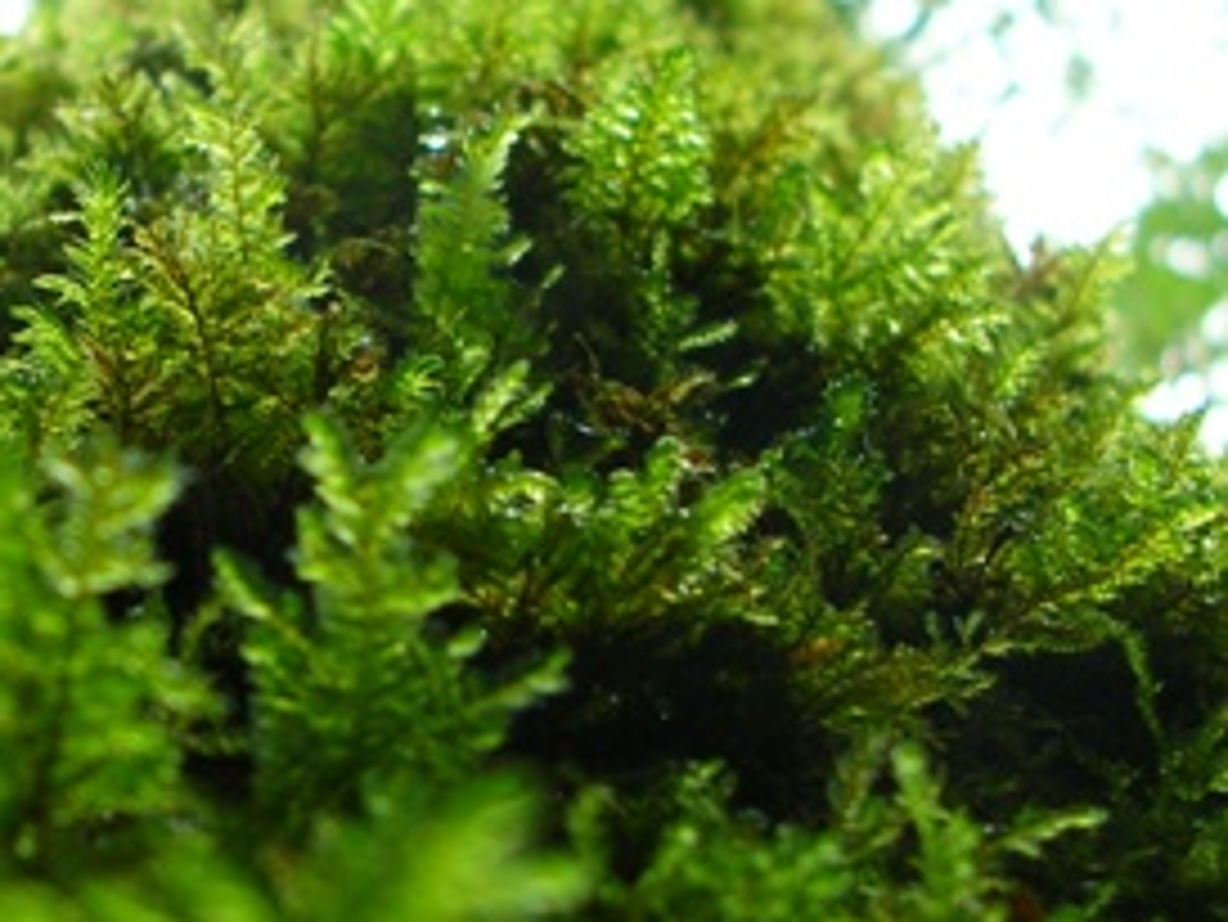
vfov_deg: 20.2
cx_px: 373
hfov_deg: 26.5
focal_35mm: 73
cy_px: 385
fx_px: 2591
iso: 50
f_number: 2.8
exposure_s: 1/36.6
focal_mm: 5.8
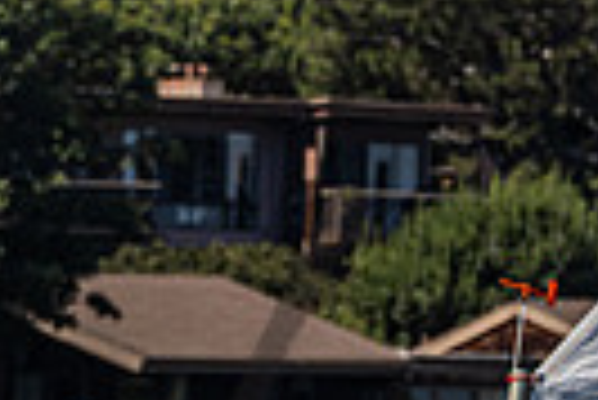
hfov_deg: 3.1
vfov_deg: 2.1
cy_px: 852
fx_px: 10942
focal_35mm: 658
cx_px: 992
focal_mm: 130
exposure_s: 1/1250
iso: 250
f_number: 7.1
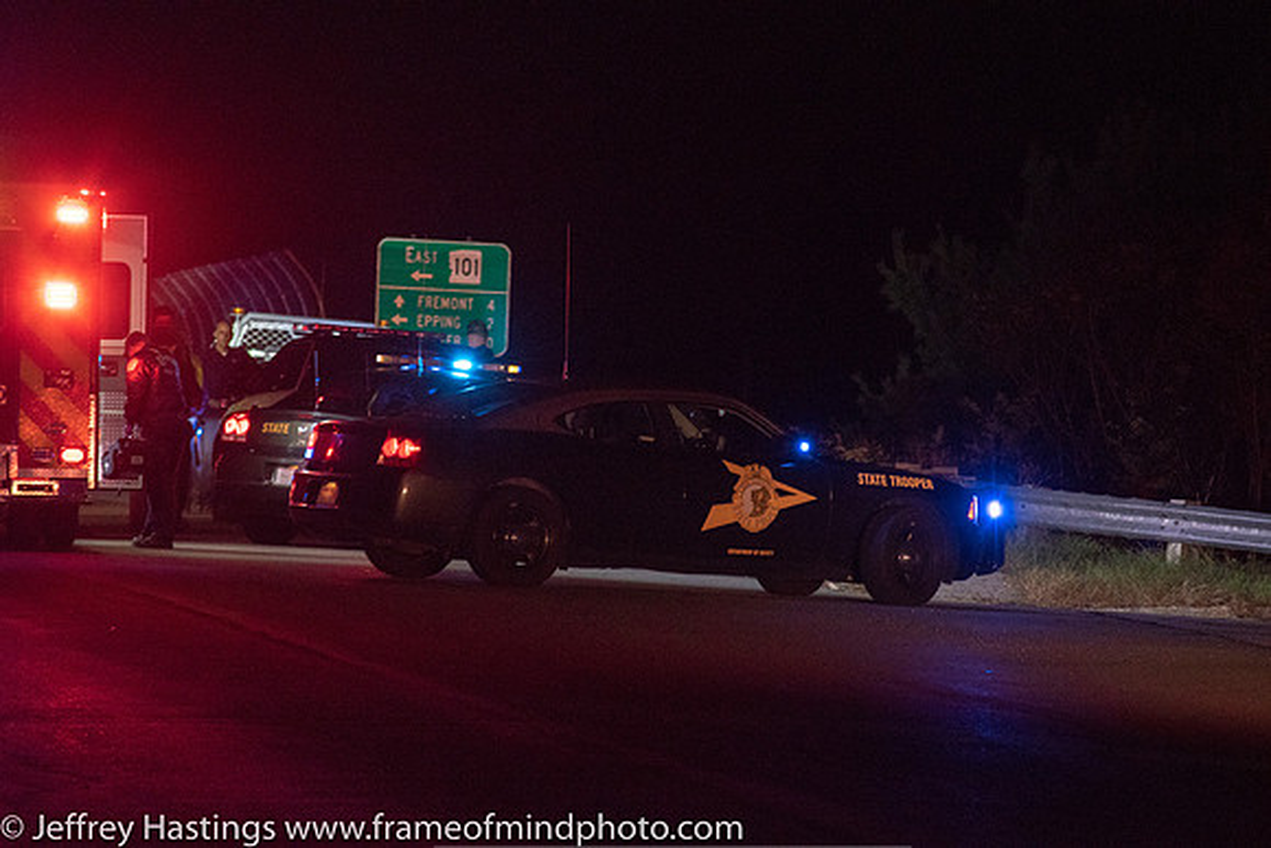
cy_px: 424
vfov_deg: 5.0
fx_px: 9799
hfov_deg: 7.4
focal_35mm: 278
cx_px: 636
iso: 2000
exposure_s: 1/200
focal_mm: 185
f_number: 5.6
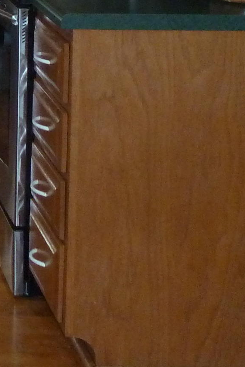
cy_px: -78
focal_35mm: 116
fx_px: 1184
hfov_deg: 10.3
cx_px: -341
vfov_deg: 16.9
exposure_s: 1/30
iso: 320
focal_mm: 5.3
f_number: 3.5
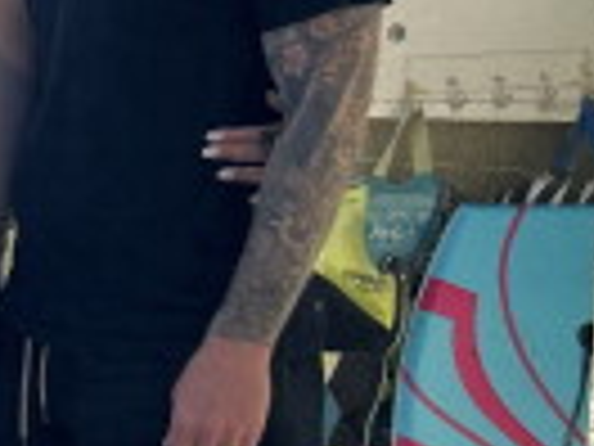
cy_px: 167
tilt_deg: -7.4
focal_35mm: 139
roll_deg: -0.4
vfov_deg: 10.7
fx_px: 2385
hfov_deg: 12.0
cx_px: -742
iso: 50
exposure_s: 1/6993
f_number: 1.5
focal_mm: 5.7
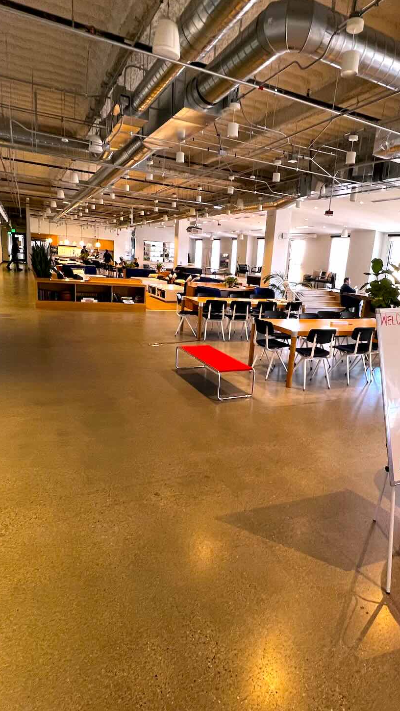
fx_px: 377
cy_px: 359
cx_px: 237
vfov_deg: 86.6
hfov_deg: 55.5
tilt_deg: -13.8
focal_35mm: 20
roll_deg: -4.4
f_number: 1.8
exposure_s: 1/60
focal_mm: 1.57
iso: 160
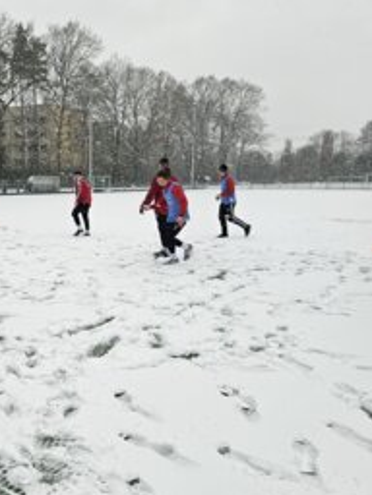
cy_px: 244
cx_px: 105
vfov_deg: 51.4
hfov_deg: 38.9
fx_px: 516
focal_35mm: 36
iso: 32
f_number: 1.8
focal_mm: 5.4
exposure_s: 1/505
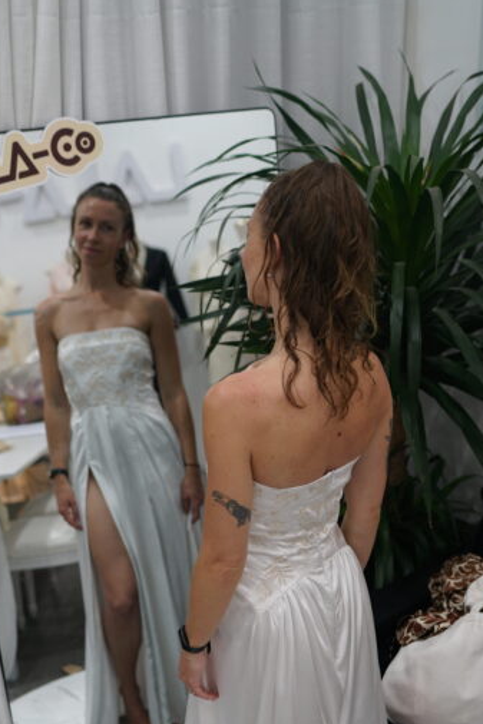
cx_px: 153
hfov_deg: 25.8
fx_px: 1046
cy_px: 520
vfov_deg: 37.5
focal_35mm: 52
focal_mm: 35
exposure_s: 1/60
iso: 200
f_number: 2
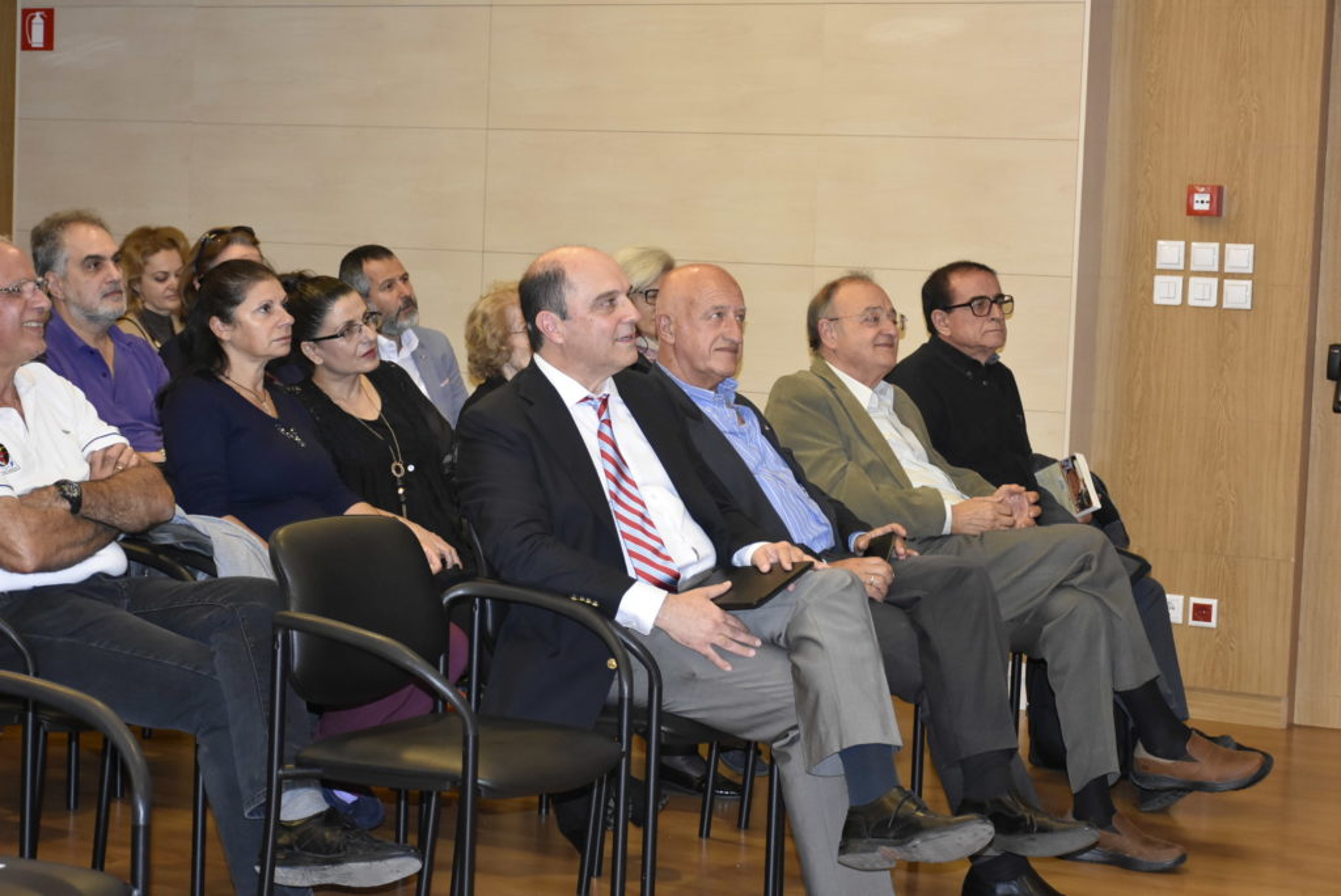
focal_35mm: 72
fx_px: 2683
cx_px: 670
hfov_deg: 28.1
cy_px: 448
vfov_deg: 19.0
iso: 1600
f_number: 5.6
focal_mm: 48
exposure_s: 1/60
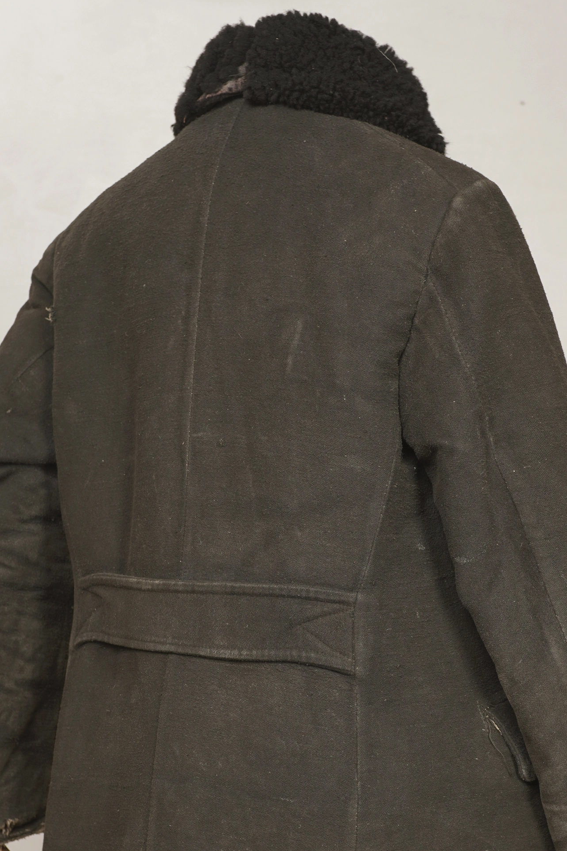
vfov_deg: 27.8
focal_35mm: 72
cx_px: 304
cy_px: 594
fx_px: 1701
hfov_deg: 18.9
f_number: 4
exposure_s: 1/20
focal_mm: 32
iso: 200
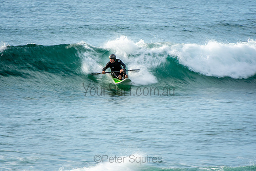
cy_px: 86
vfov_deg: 2.3
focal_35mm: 600
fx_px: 4267
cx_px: 128
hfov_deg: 3.4
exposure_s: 1/20
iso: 100
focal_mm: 400
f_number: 22
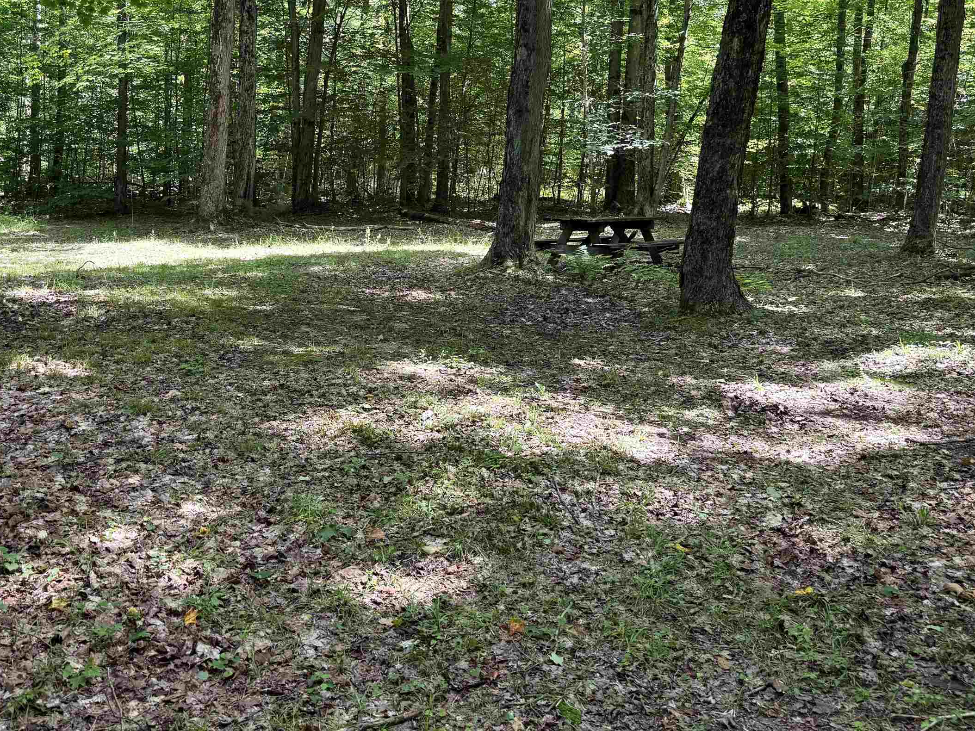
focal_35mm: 35
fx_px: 986
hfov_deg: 52.5
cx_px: 440
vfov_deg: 39.8
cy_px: 198
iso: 100
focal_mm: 6.76
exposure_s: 1/247
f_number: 1.78
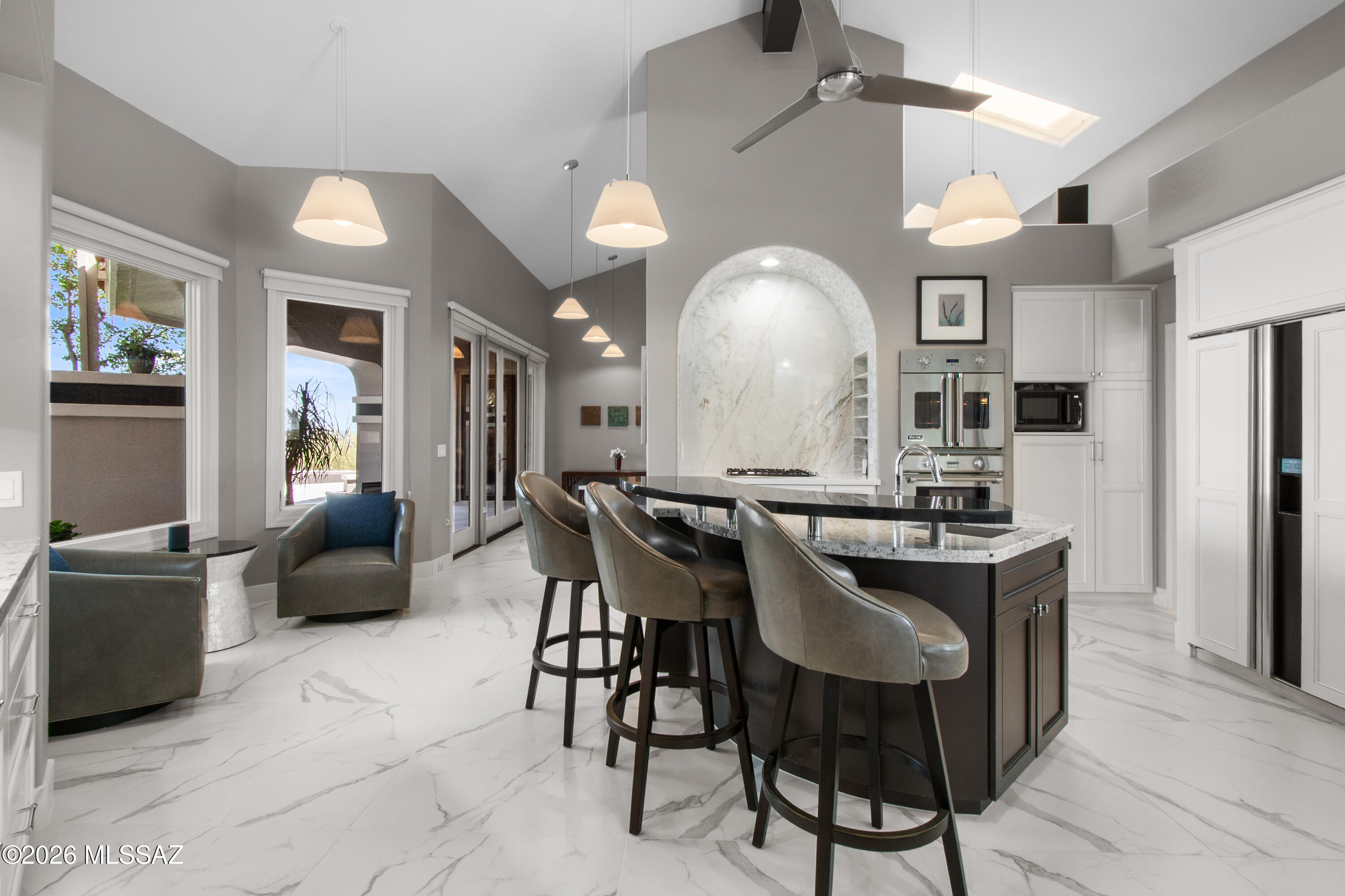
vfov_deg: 77.3
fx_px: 560
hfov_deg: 100.4
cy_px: 448
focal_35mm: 15
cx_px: 672
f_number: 16
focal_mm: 10
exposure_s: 1/50
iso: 500
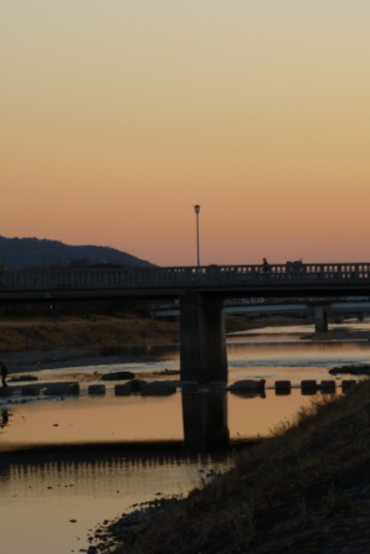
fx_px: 2775
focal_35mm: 180
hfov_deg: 7.6
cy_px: 278
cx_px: 176
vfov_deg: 11.4
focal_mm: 23.1
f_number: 5.4
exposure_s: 1/50
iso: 100
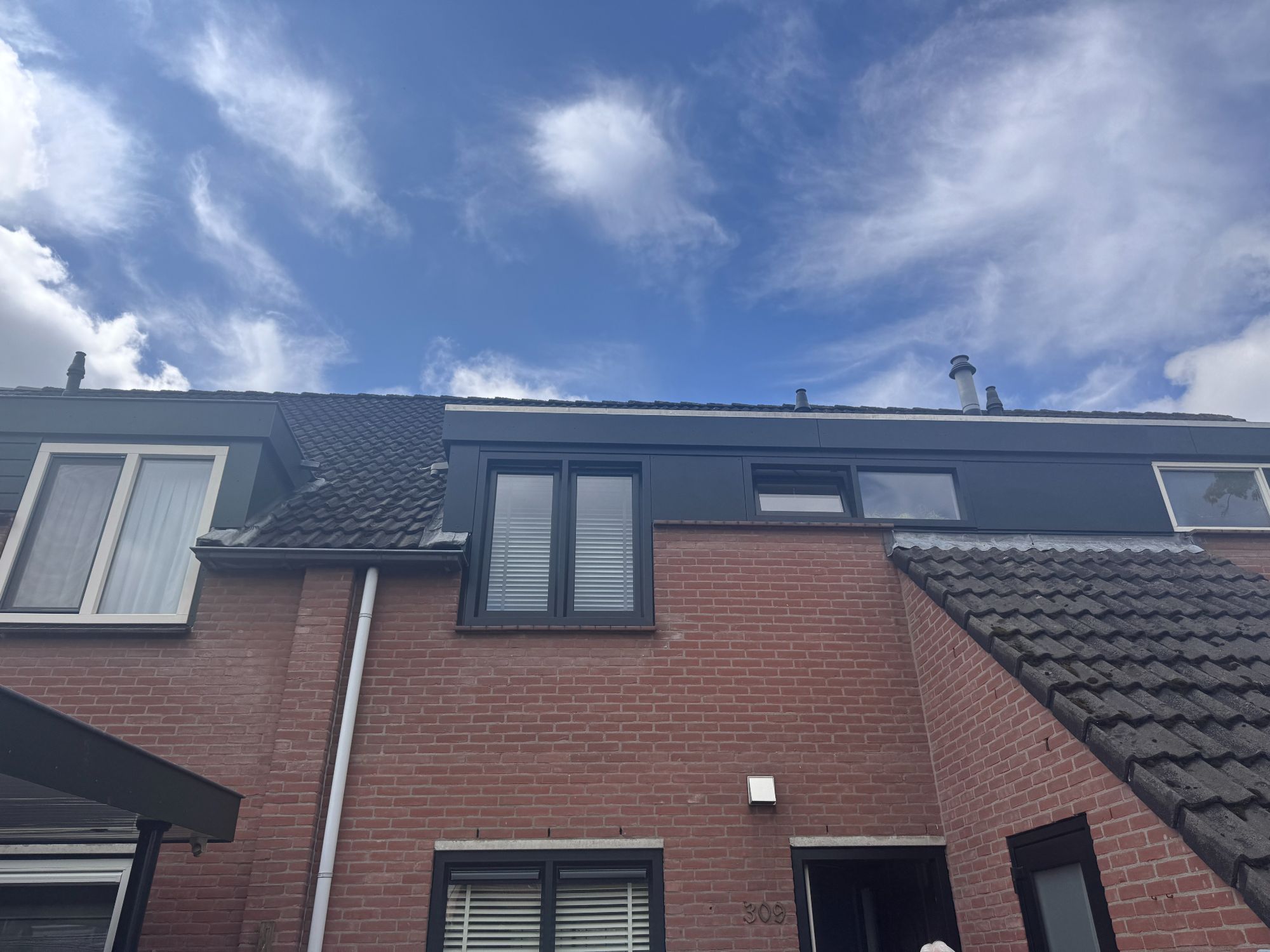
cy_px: 476
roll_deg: +0.8
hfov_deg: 71.6
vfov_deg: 56.8
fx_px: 881
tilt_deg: +28.9
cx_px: 635
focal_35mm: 24
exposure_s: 1/5814
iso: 80
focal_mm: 6.76
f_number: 1.78
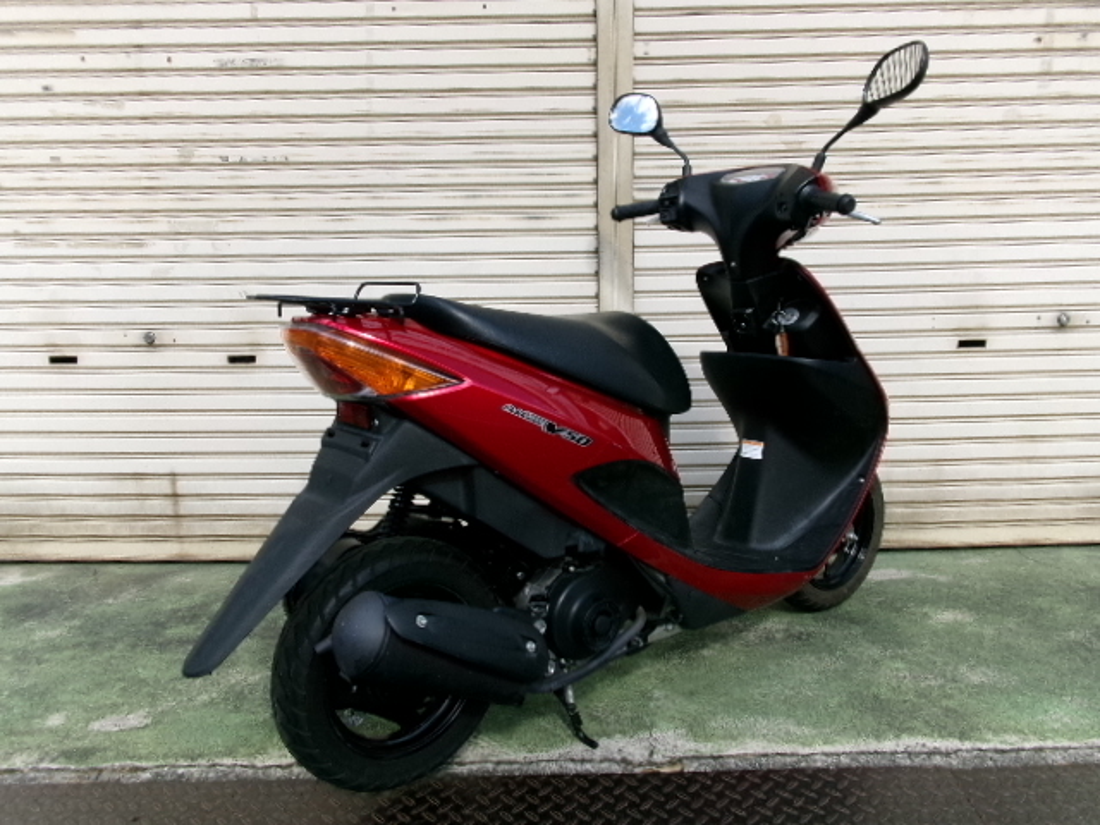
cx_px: 550
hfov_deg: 63.4
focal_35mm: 28
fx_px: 890
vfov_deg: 49.7
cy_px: 412
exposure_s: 1/70
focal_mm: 5.1
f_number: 10.8
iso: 100
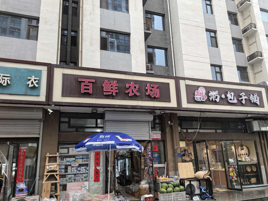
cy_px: 100
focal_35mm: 27
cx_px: 134
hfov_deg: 65.3
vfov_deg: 51.4
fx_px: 209
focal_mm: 5.75
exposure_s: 1/100
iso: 125
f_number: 2
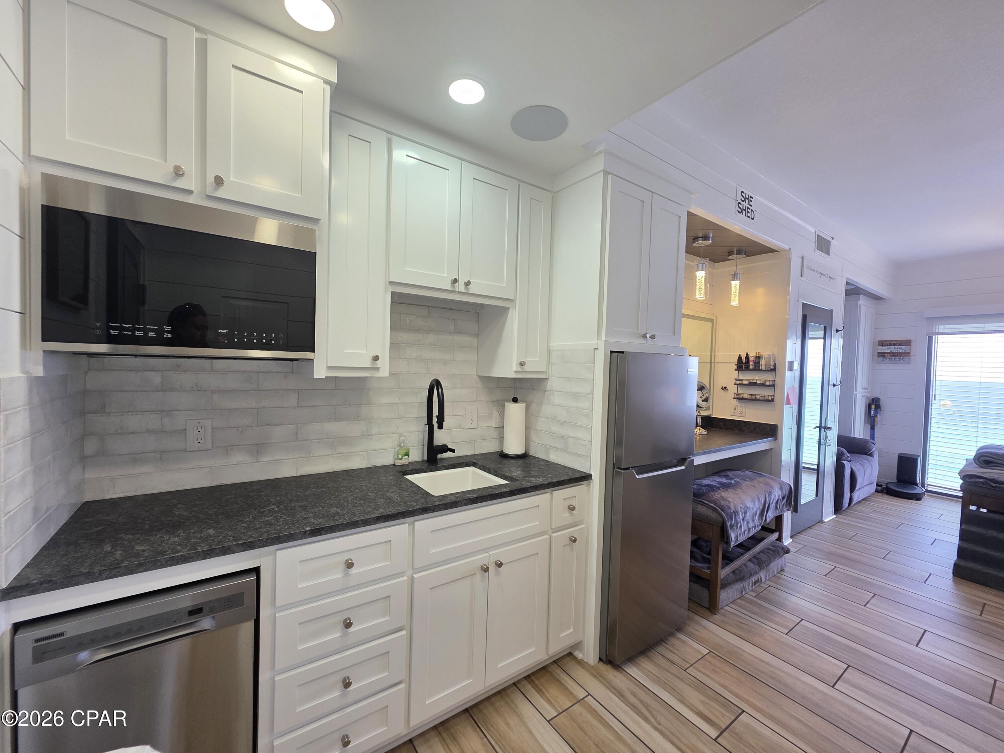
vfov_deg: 89.9
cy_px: 376
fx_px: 377
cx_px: 502
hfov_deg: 106.2
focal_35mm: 13
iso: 100
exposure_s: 1/120
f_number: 1.9
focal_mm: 2.2
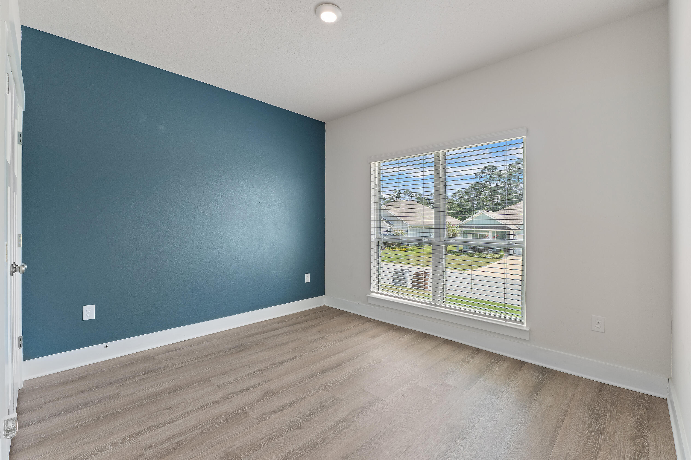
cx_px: 346
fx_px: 305
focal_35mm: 16
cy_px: 230
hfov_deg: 97.1
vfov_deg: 74.1
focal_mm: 10.6
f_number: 8
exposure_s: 1/15
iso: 400
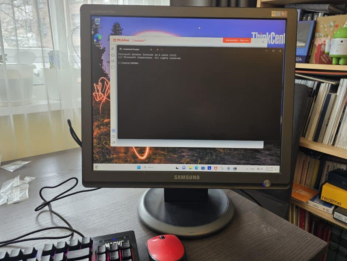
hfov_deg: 69.4
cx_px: 180
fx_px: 251
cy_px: 128
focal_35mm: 25
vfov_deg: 54.9
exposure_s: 1/58
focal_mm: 6.3
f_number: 1.7
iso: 200
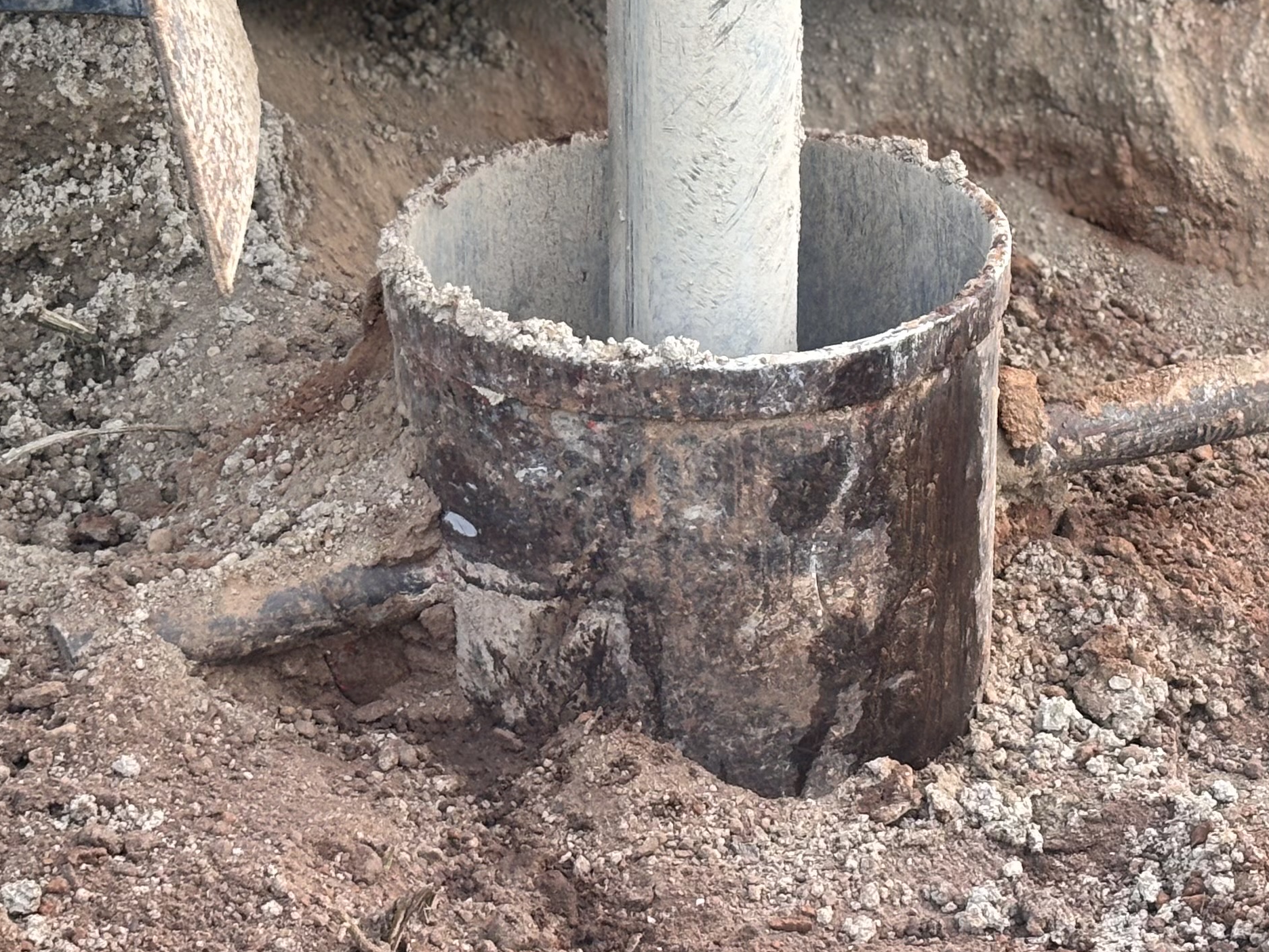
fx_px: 4106
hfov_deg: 17.6
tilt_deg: -19.9
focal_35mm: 112
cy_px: 250
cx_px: 627
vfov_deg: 13.2
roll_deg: +0.5
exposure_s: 1/69
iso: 50
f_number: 1.6
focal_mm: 5.96
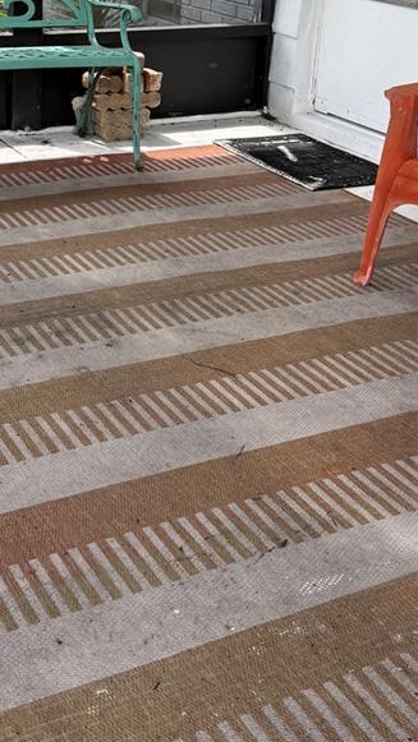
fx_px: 1064
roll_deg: -2.4
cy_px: 195
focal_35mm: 54
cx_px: 176
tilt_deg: -16.8
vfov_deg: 37.6
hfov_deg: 22.2
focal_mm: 6.76
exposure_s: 1/563
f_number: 1.78
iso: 100
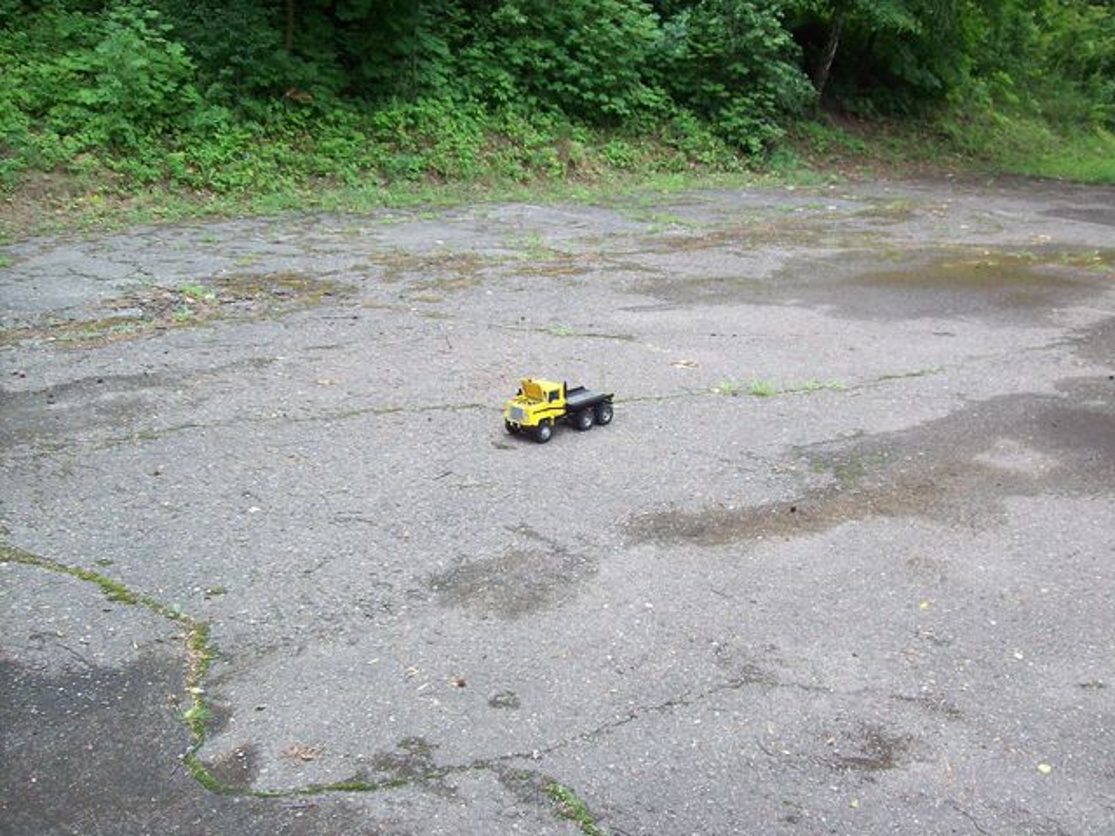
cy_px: 418
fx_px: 1160
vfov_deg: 39.7
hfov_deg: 51.4
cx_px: 558
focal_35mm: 36
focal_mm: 6
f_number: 2.7
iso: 85
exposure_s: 1/64
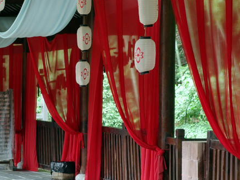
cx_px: -21
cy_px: 88
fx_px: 1165
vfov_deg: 8.8
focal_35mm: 168
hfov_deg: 11.6
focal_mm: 26
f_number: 2.8
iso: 200
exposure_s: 1/50
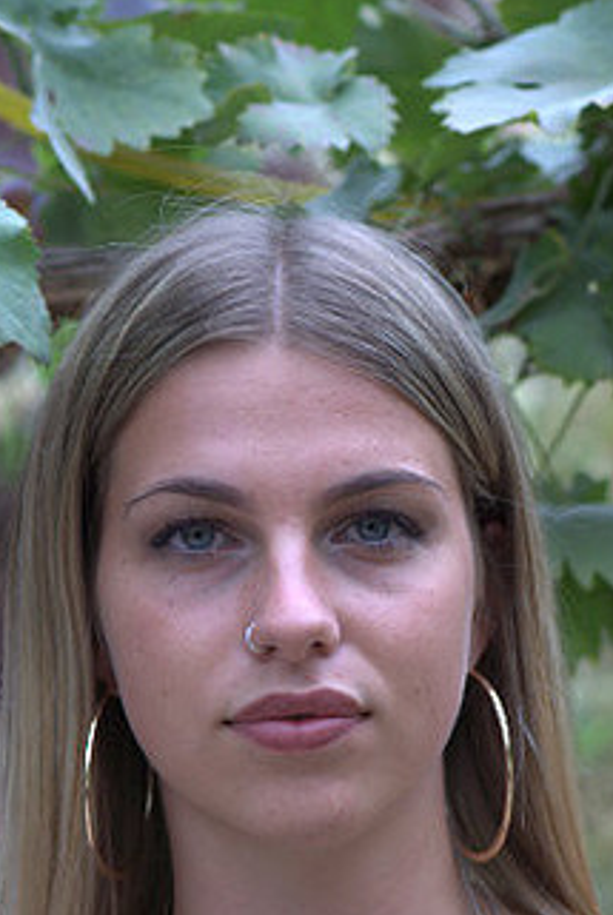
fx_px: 5346
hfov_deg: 6.6
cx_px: 392
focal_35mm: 210
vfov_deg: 9.8
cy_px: 542
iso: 100
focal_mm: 100
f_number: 4
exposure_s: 1/200
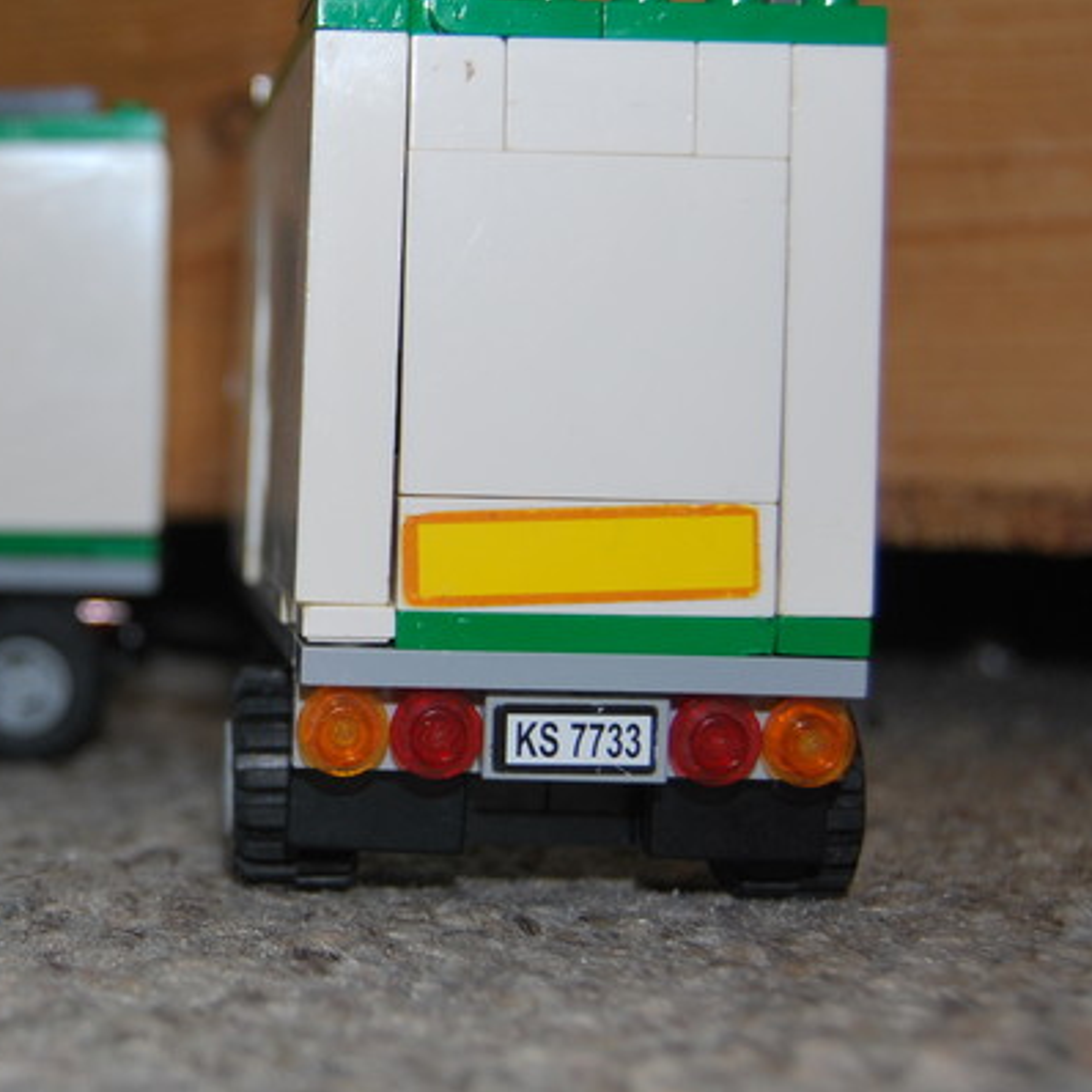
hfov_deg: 22.3
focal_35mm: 75
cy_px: 494
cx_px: 52
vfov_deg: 23.0
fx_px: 2677
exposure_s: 1/60
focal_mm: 26
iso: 200
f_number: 4
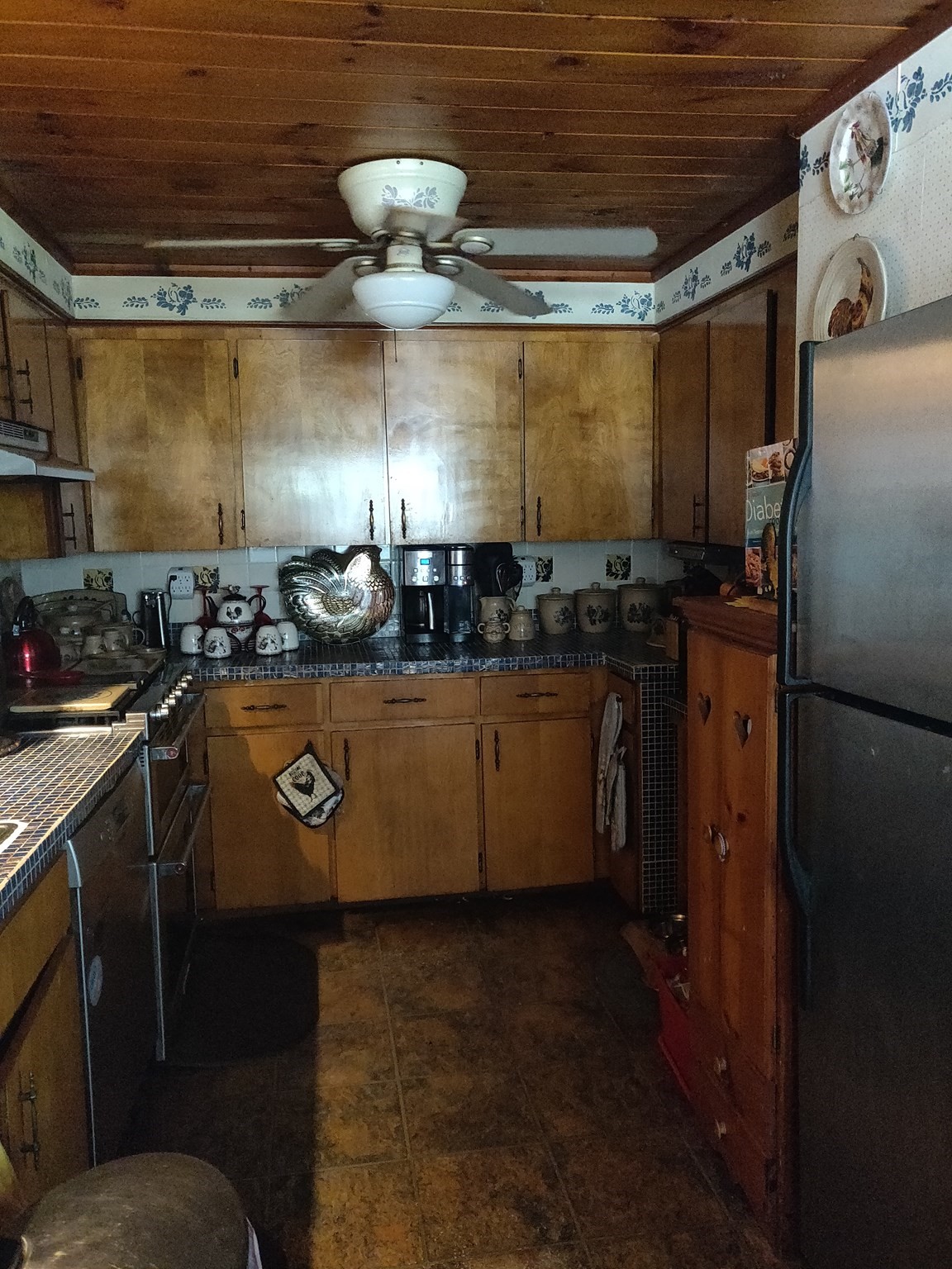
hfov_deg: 54.9
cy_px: 634
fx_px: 917
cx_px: 476
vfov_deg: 69.4
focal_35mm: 25
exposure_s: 1/20
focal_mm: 4.25
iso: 5000
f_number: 1.7
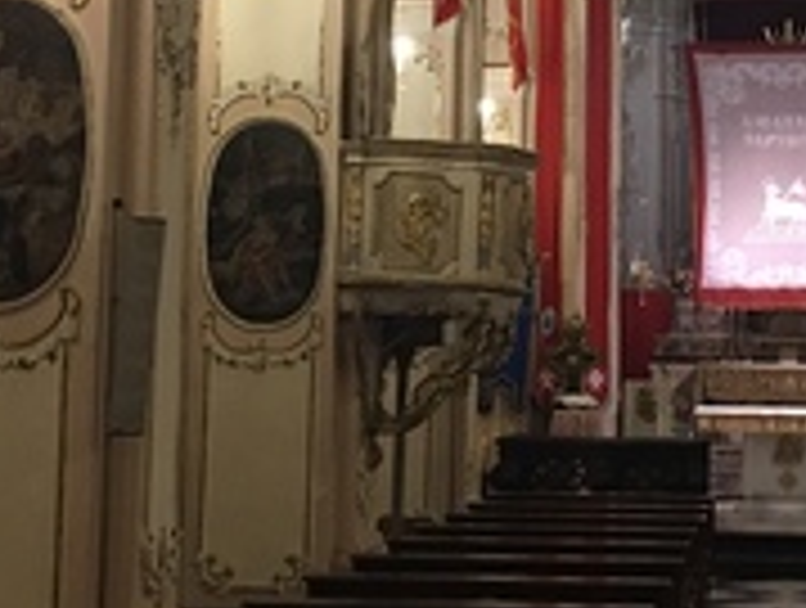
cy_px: 90
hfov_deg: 20.0
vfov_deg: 15.2
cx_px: 617
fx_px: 2263
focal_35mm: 97
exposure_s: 1/10
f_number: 2.2
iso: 100
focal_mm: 4.15
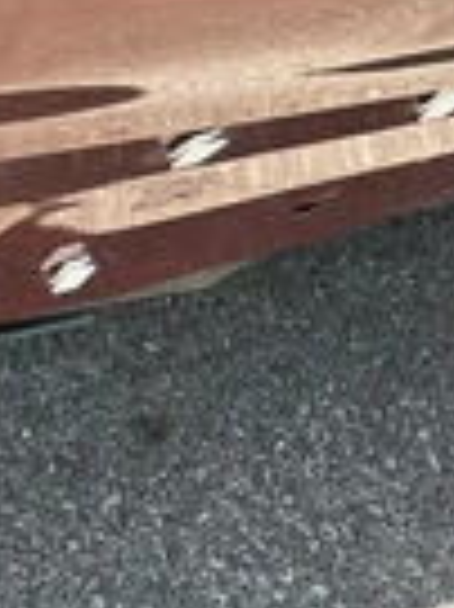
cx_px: -373
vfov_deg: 23.2
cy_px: 108
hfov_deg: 15.2
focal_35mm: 83
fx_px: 1454
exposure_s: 1/202
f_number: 1.8
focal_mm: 3
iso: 25
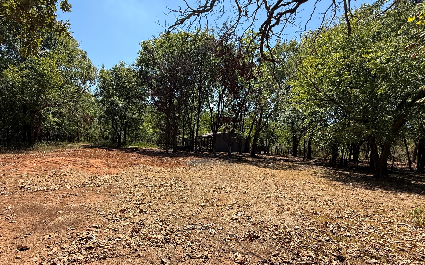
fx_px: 208
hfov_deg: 90.3
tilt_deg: -3.6
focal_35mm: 18
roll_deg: -2.8
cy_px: 148
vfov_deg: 64.8
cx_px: 178
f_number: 2.2
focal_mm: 2.22
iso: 50
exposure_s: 1/955
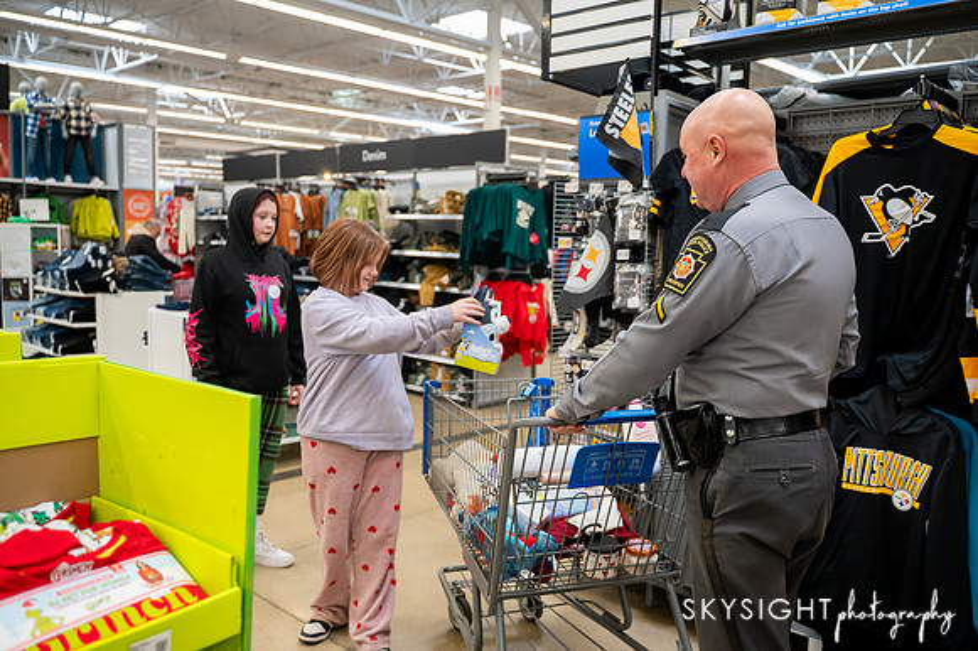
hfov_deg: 63.9
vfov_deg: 45.1
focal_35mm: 29
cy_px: 325
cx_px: 494
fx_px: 784
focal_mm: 28
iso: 2000
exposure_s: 1/500
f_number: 2.8
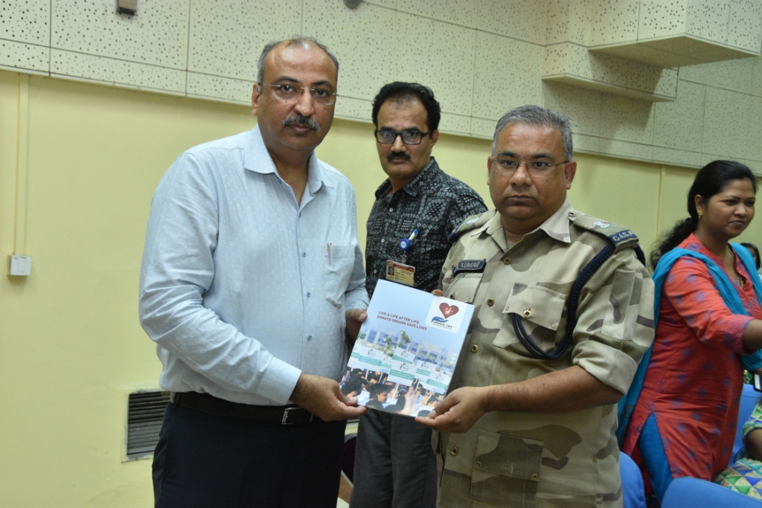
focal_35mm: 42
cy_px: 254
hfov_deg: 46.4
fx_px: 889
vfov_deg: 31.9
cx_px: 381
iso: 1600
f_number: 5.6
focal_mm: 28
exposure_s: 1/100
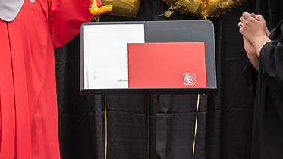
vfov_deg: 8.1
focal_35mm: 150
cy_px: 69
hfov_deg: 14.0
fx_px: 1126
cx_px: -29
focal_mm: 56
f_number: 5.6
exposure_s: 1/500
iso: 500
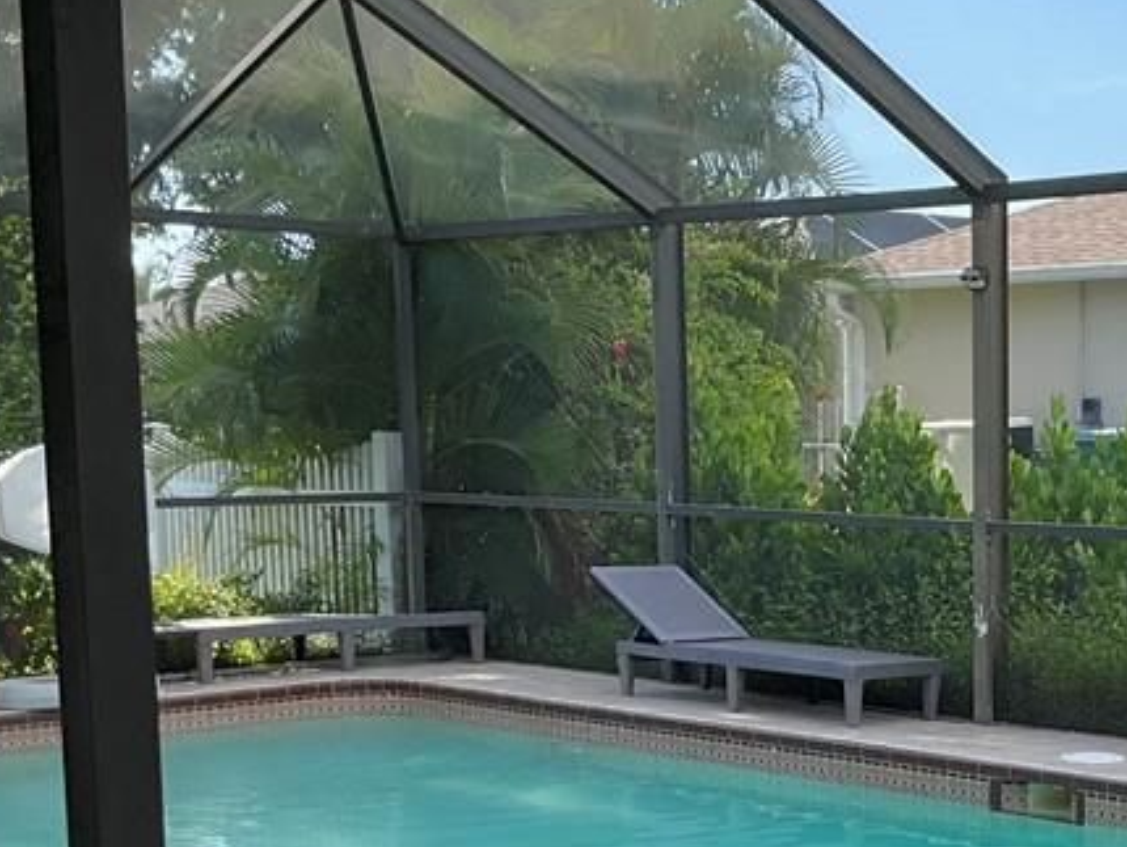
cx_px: 1012
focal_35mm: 69
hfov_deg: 27.2
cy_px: 721
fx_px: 2248
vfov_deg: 21.0
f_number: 1.8
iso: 25
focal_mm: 3
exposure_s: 1/586
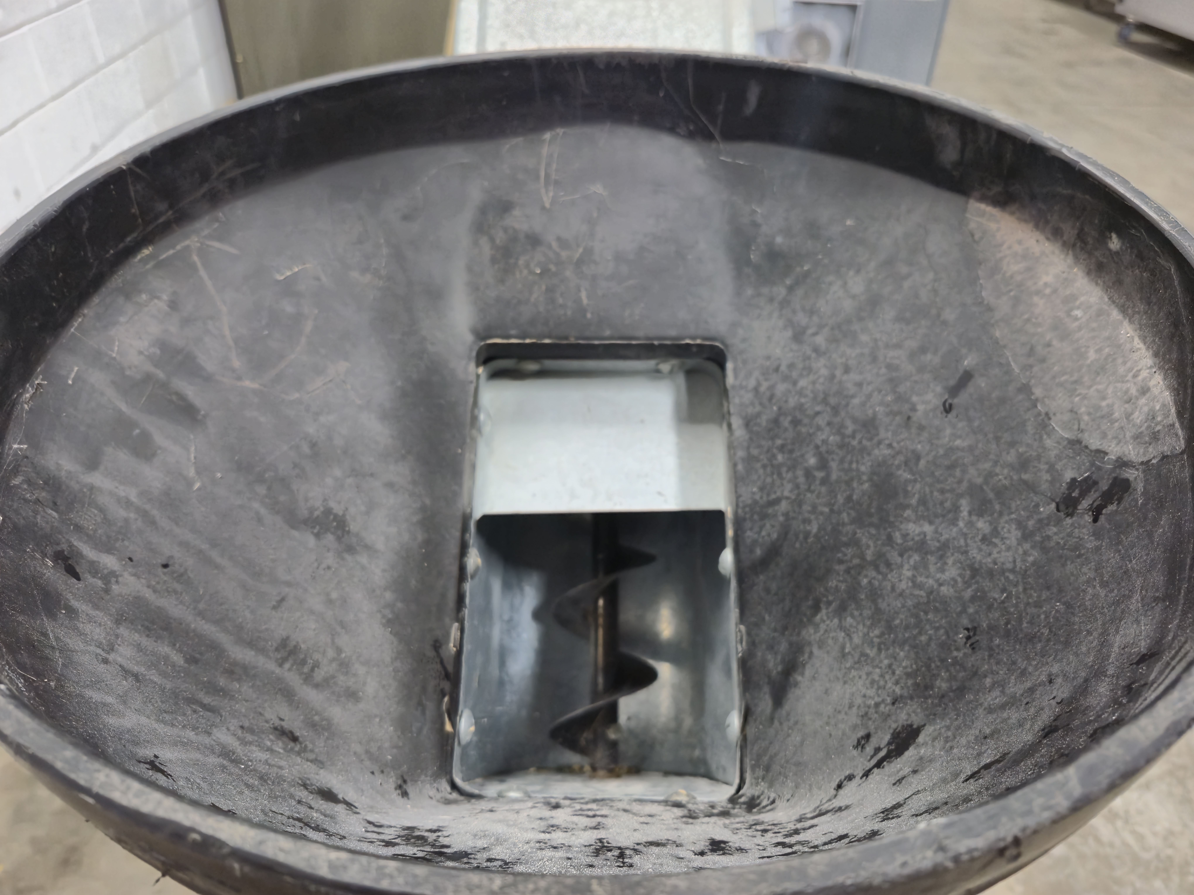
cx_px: 597
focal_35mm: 23
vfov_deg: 58.9
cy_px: 448
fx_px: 793
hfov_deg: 73.9
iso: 320
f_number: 1.8
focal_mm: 5.4
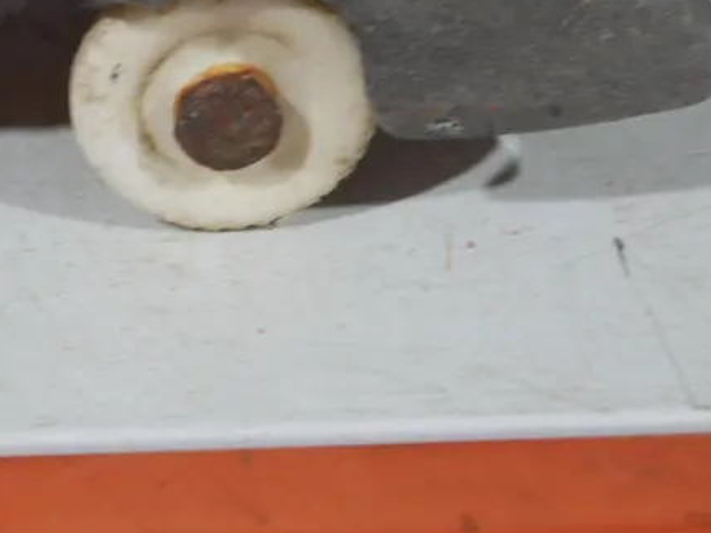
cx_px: -10
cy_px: -16
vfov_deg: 13.4
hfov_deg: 17.6
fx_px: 2239
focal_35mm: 109
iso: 1000
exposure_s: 1/60
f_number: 5.1
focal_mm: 23
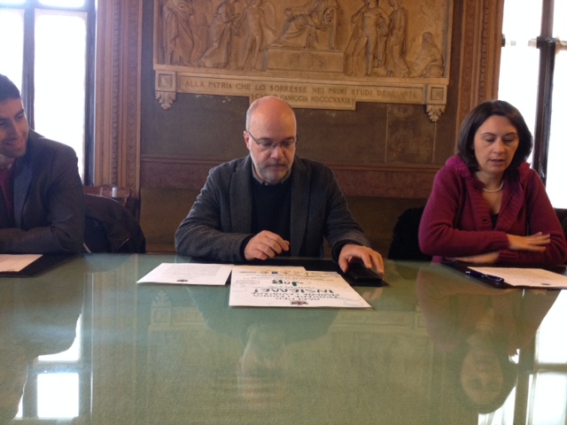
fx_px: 573
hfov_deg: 52.6
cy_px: 212
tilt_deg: -5.9
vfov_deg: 40.7
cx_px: 284
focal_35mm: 35
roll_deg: -2.0
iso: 160
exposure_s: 1/20
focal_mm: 4.28
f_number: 2.4
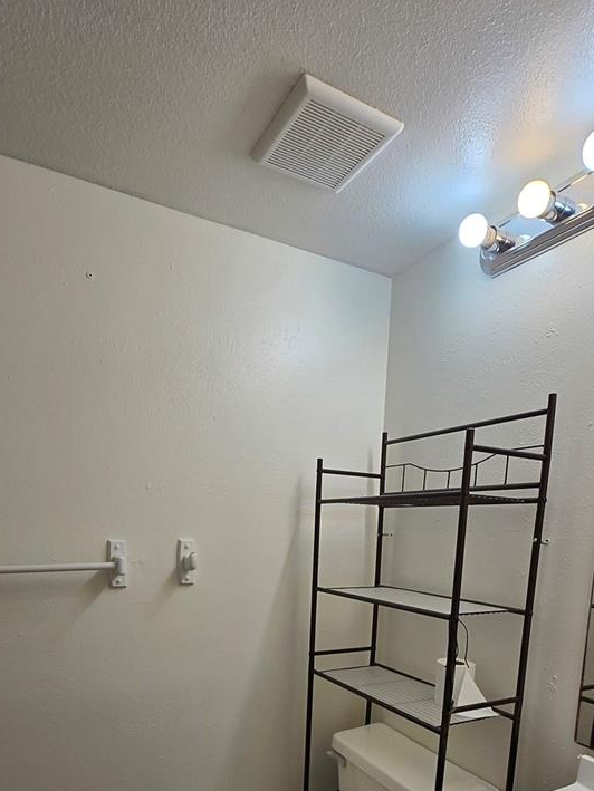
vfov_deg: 70.2
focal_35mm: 22
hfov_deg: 61.1
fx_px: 503
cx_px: 299
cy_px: 612
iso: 40
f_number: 2.2
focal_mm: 1.7
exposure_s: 1/120
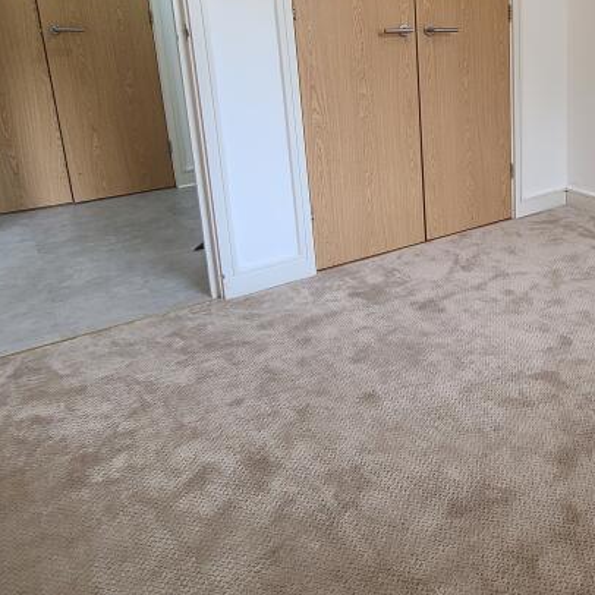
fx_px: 564
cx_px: 528
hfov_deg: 49.9
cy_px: 149
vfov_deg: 53.2
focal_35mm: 29
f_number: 2.2
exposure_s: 1/60
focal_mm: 2.2
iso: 160
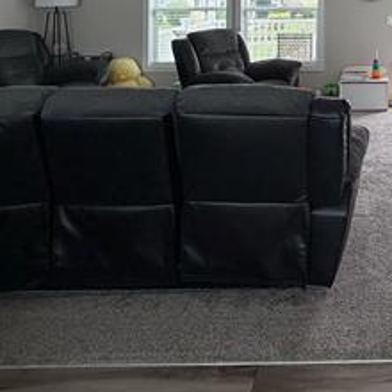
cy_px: -29
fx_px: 461
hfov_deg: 40.8
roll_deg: +0.3
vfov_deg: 38.8
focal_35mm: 36
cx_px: 383
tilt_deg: +1.3
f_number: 2.2
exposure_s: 1/121
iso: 160
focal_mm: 2.22
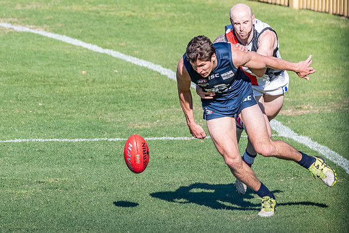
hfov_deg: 2.4
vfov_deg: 1.6
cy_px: 142
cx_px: 131
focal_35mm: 864
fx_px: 8379
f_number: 10
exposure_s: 1/2000
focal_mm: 450
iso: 800
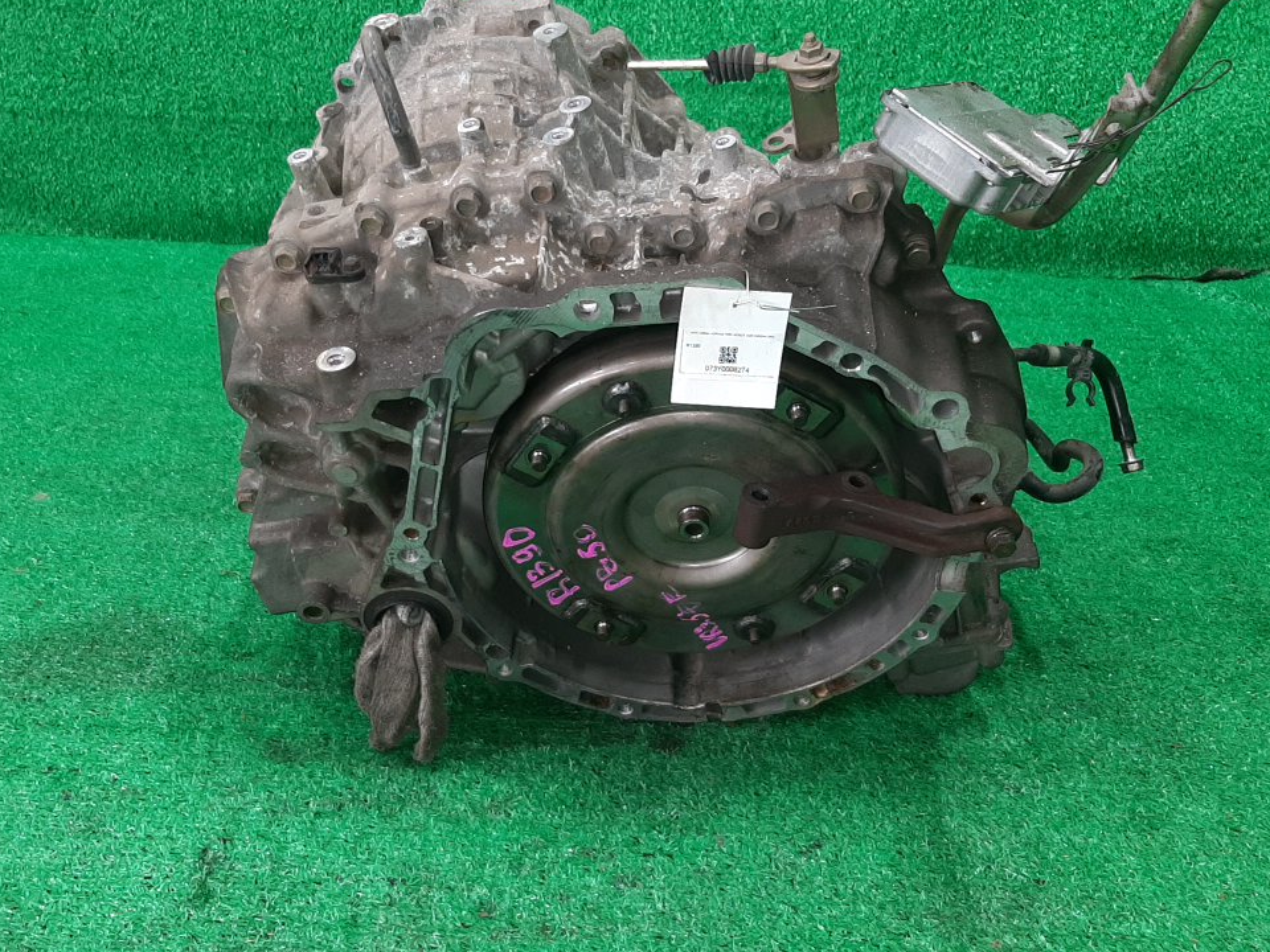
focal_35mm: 39
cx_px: 623
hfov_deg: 47.9
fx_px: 1431
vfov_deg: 36.8
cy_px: 489
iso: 108
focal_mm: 3.93
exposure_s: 1/50
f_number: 1.7
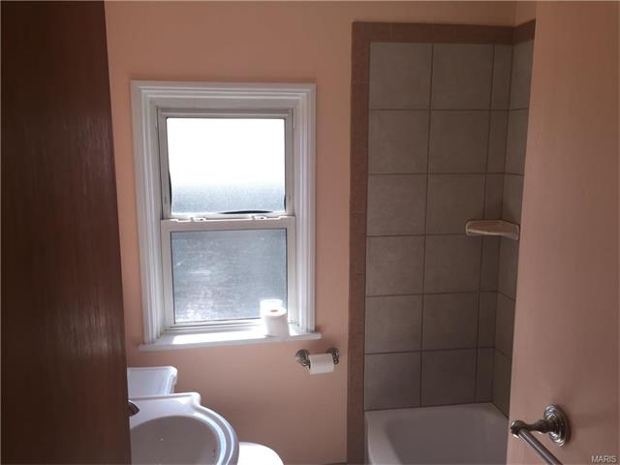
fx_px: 519
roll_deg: +0.3
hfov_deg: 61.7
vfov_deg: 48.2
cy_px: 232
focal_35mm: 29
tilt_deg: -7.9
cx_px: 310
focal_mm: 4.15
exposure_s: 1/168
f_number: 2.2
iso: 32
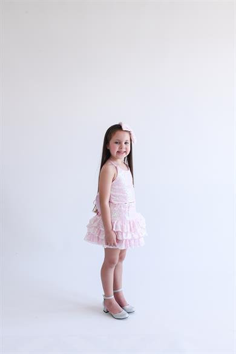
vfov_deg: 54.4
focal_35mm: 35
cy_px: 177
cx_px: 118
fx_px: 344
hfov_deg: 37.9
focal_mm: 35
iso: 640
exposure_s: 1/125
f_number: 8
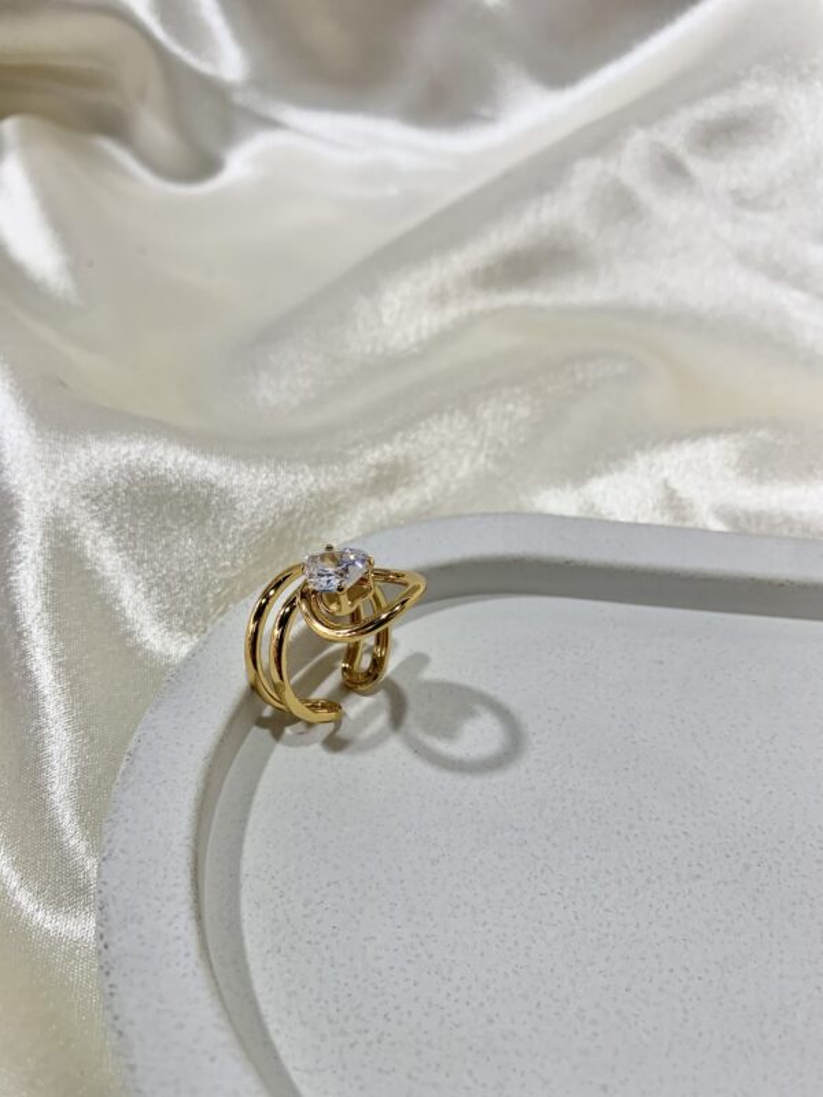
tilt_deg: -46.6
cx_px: 412
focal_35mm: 26
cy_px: 548
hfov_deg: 53.1
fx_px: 824
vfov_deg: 67.3
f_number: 1.8
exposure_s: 1/100
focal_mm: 4.25
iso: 80
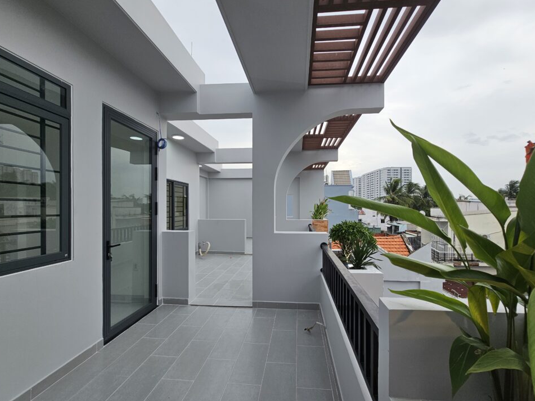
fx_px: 216
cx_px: 280
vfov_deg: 85.6
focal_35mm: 14
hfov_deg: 102.0
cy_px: 205
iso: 50
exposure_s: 1/411
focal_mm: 2.2
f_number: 2.2
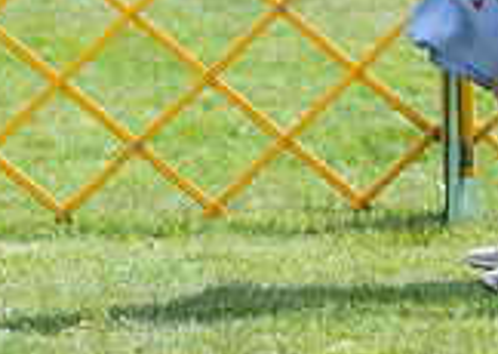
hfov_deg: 3.5
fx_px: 8172
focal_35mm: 579
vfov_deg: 2.5
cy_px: -270
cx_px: 503
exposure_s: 1/1600
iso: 400
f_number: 5
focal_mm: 137
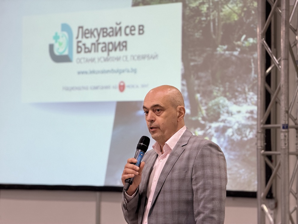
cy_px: 112
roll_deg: -0.1
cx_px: 149
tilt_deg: +3.0
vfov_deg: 14.8
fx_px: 861
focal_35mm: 100
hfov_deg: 19.6
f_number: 2.8
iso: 250
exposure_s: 1/100
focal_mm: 16.89
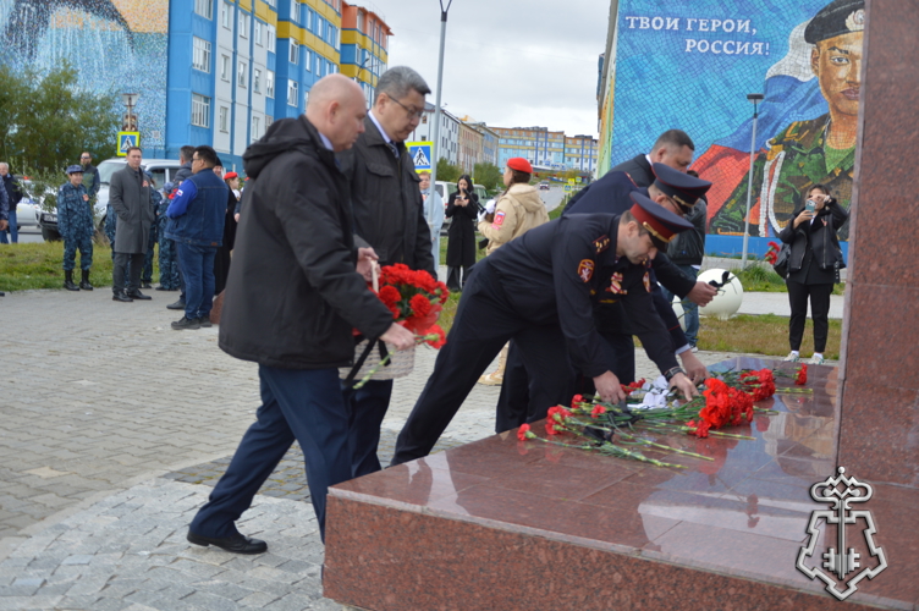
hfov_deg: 46.4
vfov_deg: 31.8
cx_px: 460
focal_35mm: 42
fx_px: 1071
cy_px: 306
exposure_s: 1/250
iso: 100
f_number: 4
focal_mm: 28
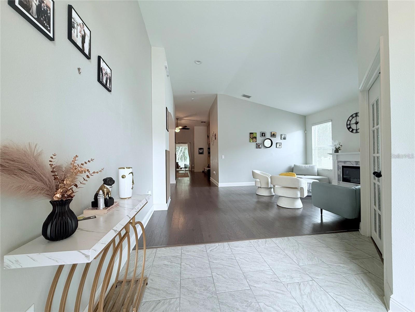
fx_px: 168
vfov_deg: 85.7
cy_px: 156
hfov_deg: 102.1
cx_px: 208
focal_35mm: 14
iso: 200
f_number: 2.2
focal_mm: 2.22
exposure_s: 1/120
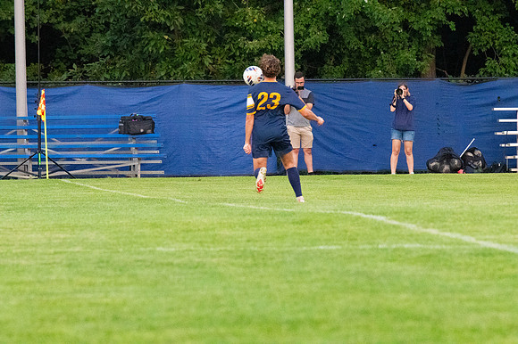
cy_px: 172
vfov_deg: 4.6
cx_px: 259
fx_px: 4314
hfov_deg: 6.9
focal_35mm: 300
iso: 5000
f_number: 5.6
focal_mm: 200
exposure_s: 1/1600
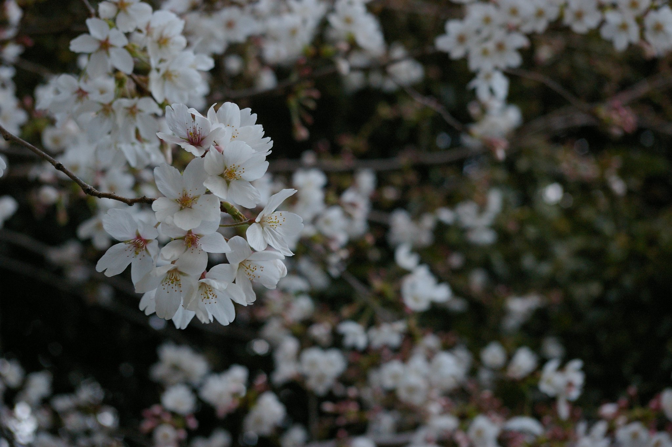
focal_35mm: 82
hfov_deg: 24.6
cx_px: 336
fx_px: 1539
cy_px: 224
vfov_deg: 16.5
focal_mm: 55
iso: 800
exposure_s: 1/90
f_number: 8
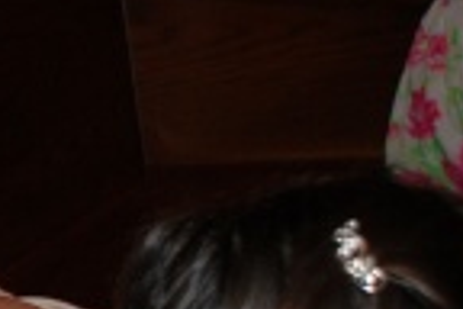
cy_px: 209
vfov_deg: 6.4
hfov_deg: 9.1
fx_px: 2739
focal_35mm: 213
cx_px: -453
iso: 200
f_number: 4.2
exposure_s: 1/60
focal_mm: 32
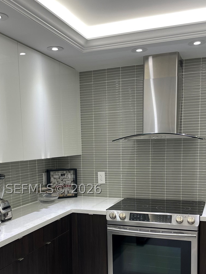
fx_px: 325
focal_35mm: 41
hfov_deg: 35.0
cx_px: 86
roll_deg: +0.6
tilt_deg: -7.0
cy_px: 189
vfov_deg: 44.9
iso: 64
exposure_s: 1/120
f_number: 1.6
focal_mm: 4.2
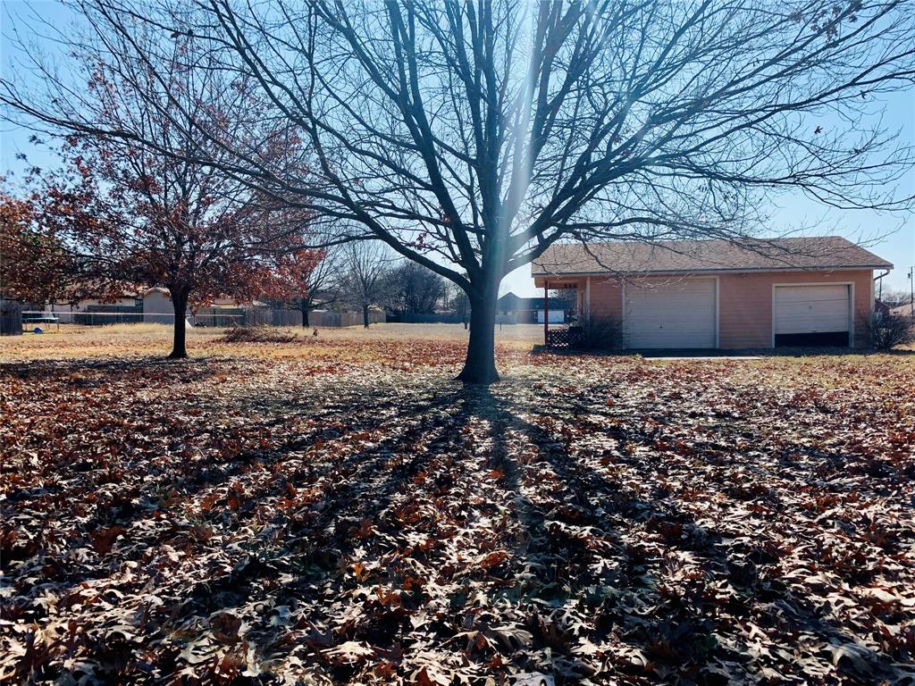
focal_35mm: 26
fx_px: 687
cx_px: 458
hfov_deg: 67.3
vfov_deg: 53.1
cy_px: 343
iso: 25
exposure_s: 1/2160
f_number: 1.8
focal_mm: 4.25
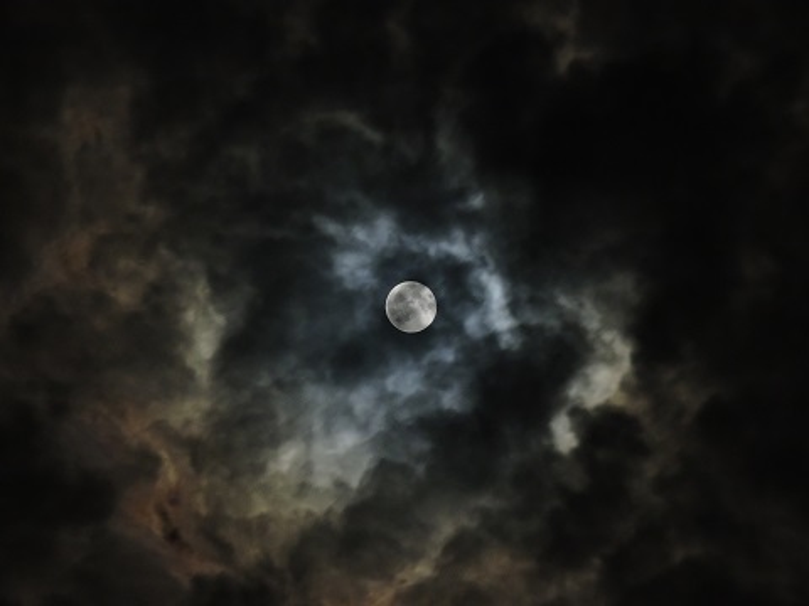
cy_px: 303
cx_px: 404
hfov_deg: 9.0
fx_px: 5142
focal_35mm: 220
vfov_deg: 6.8
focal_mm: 39.4
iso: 800
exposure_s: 1/4
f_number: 5.3
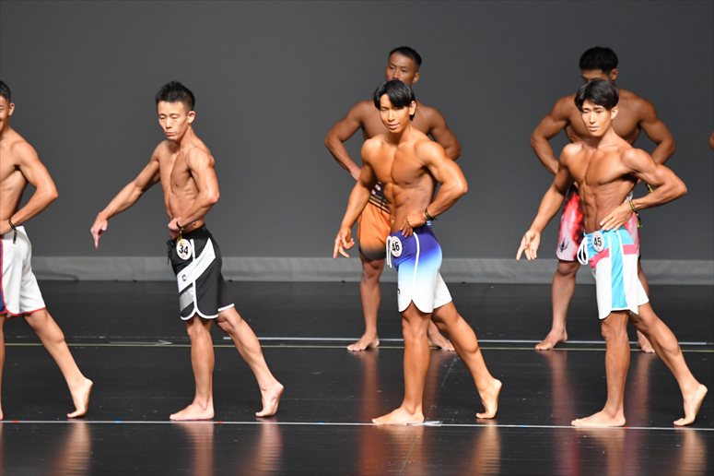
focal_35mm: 285
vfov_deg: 4.8
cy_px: 238
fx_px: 5650
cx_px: 357
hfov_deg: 7.2
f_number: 5.6
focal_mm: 190
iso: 3200
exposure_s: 1/400
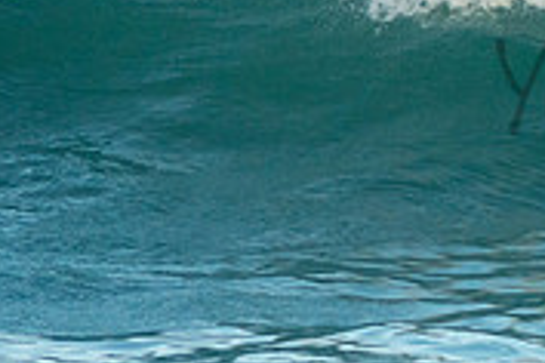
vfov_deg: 0.9
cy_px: 60
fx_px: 24235
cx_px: 813
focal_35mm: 1601
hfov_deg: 1.3
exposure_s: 1/1000
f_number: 5.6
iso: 640
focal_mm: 320
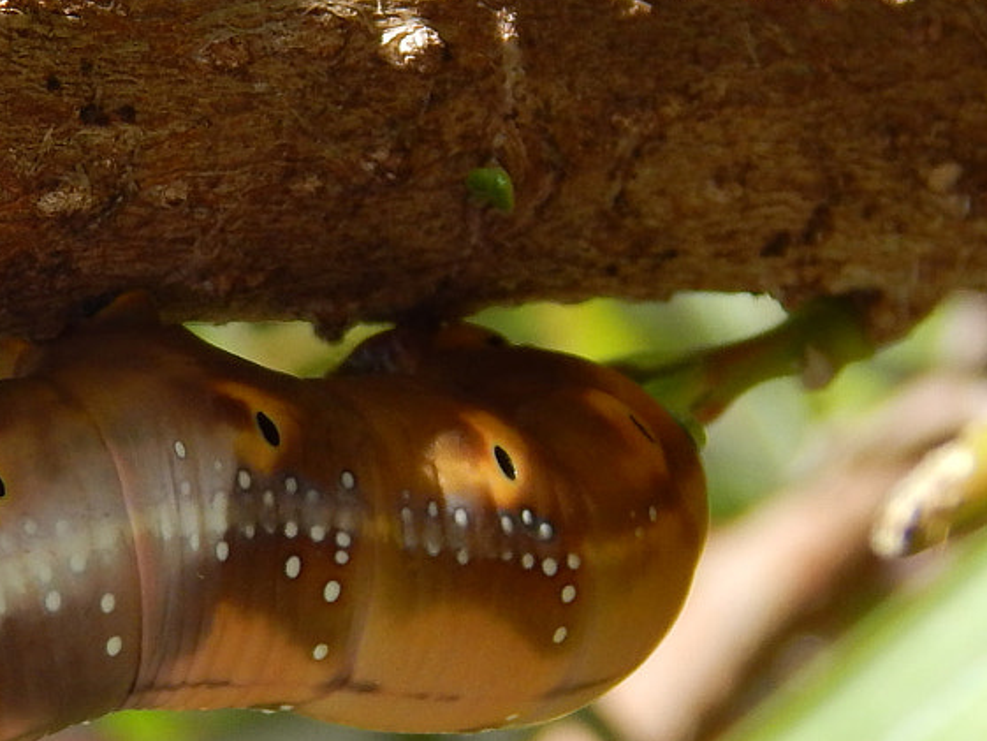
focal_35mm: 328
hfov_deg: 6.0
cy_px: 551
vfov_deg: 4.5
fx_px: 9354
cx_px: -69
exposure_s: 1/400
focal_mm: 20.5
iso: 125
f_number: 4.6
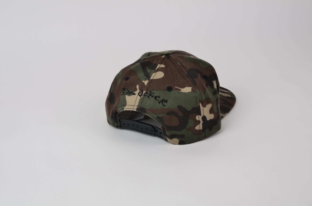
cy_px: 103
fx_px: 454
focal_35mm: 52
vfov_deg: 25.6
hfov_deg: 37.9
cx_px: 156
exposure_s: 1/1.6
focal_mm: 35
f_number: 13
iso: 200
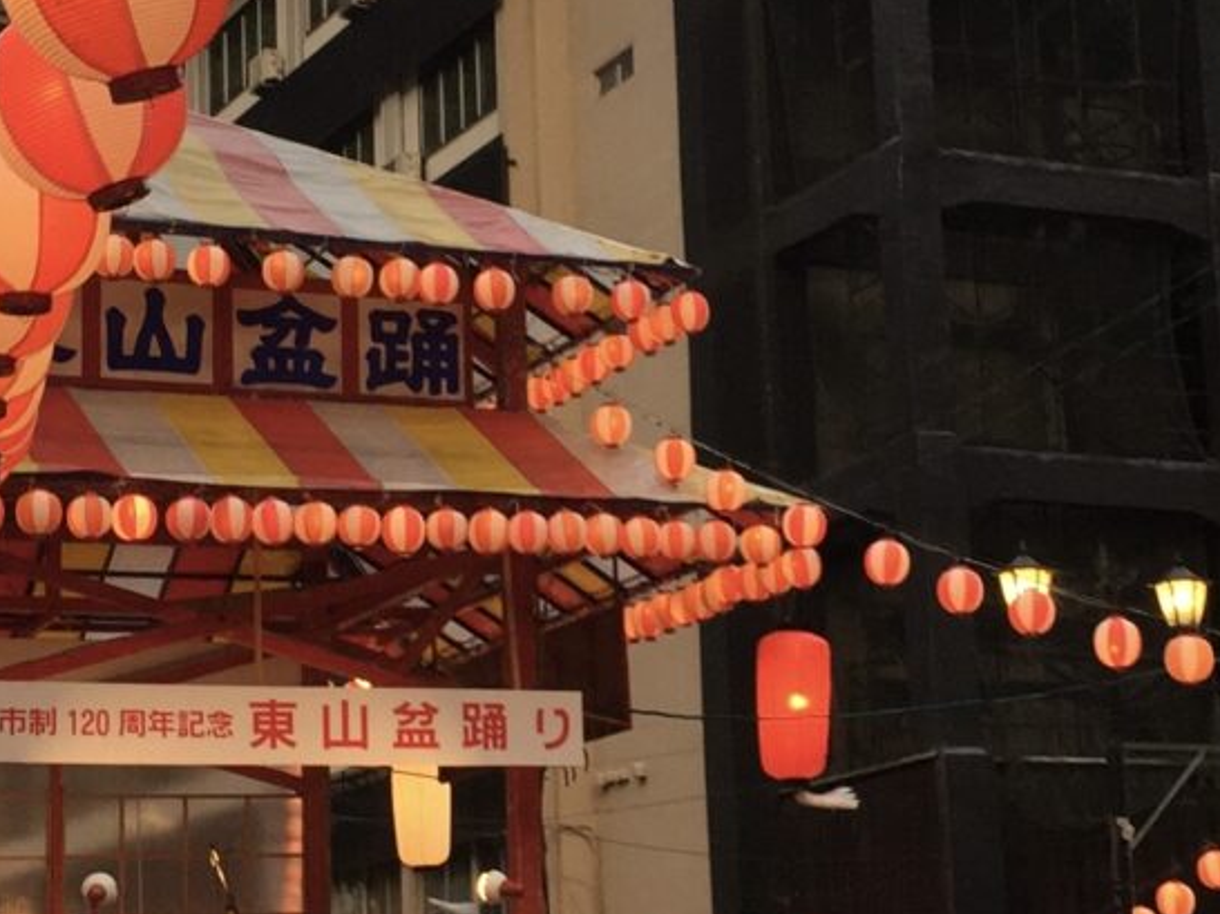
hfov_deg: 28.6
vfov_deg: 21.5
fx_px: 2396
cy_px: 628
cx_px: 635
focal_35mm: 68
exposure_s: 1/60
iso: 40
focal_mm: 4.15
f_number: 2.2
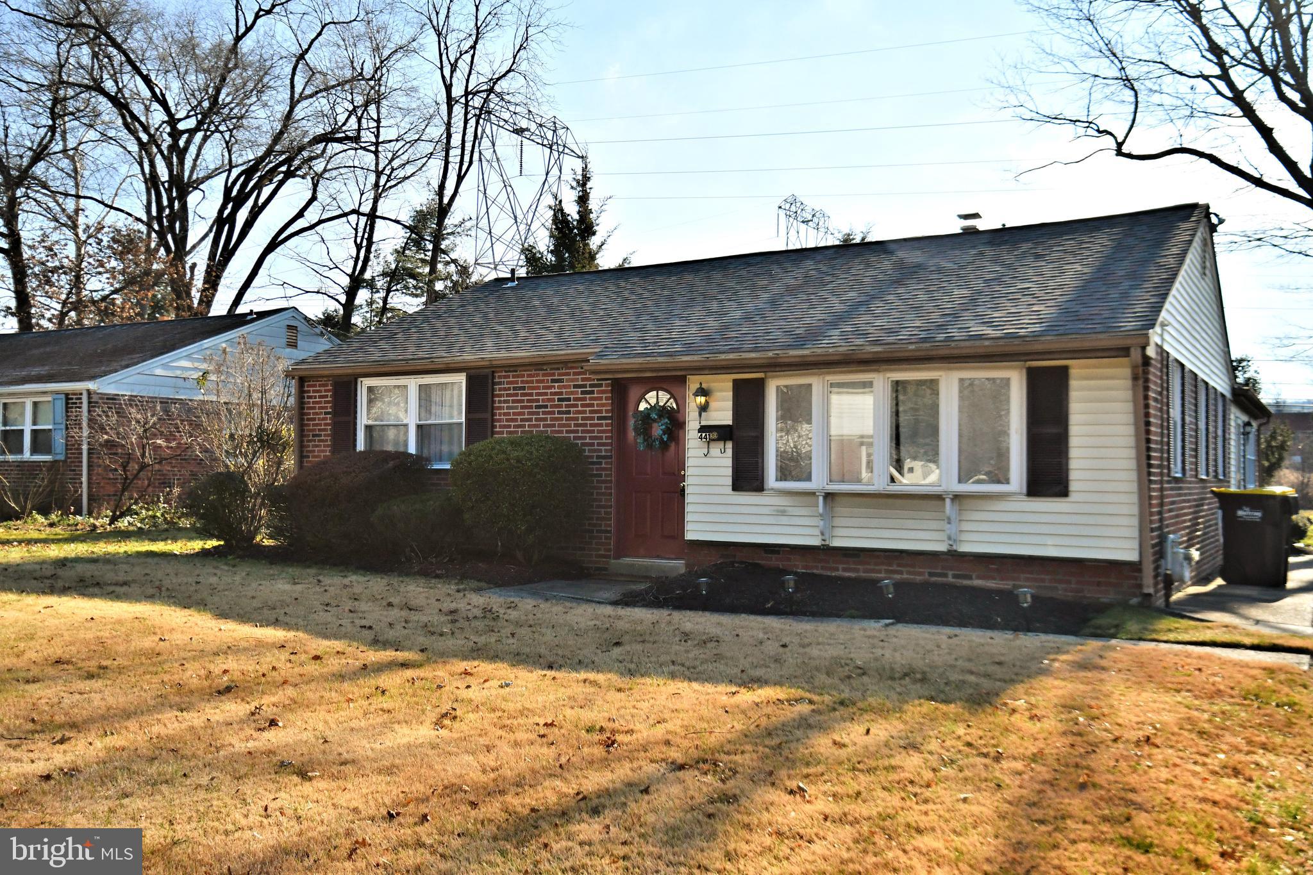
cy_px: 438
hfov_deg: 61.9
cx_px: 656
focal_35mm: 30
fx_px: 1094
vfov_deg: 43.6
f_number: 6.3
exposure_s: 1/4000
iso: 1000
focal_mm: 20
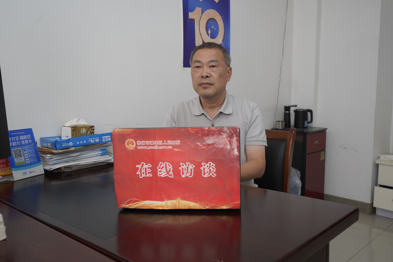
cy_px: 131
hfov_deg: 57.2
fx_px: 360
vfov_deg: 40.0
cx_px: 196
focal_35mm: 33
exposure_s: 1/160
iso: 400
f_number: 4
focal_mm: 33
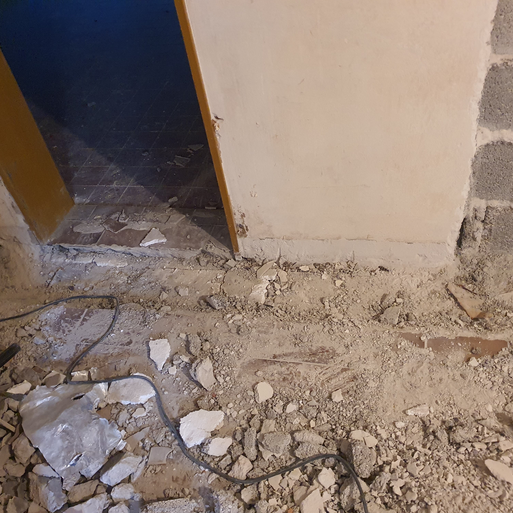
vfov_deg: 52.5
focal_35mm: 31
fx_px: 520
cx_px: 254
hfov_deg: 52.5
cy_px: 257
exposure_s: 1/50
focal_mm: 4.3
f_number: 1.5
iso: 640
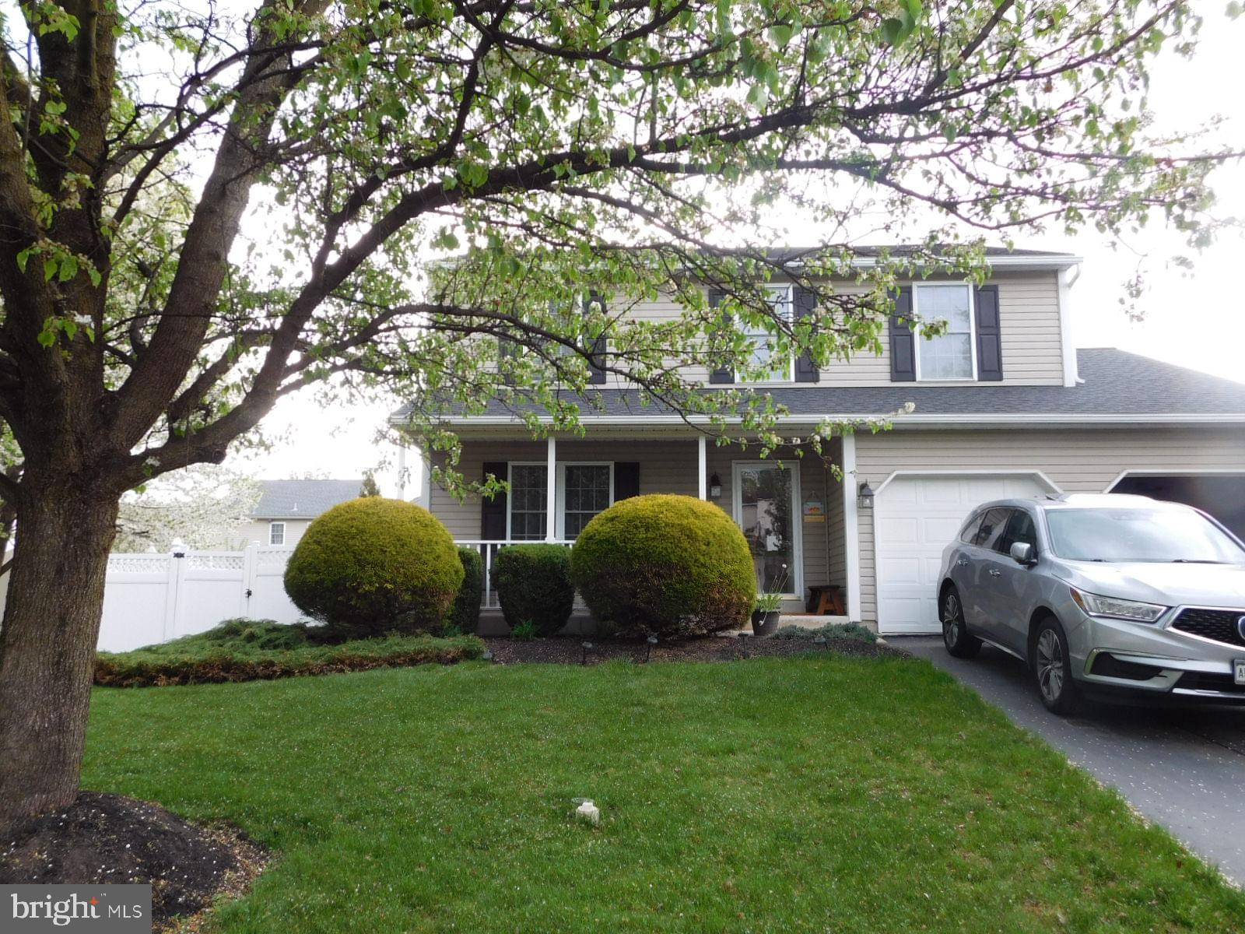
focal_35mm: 25
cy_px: 467
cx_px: 622
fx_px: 899
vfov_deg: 54.9
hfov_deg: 69.4
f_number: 3.1
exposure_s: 1/80
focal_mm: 4.5
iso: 125
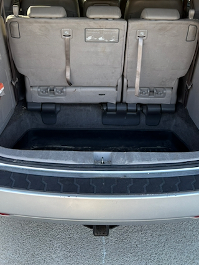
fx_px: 299
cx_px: 100
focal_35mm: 39
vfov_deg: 46.2
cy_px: 67
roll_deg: -1.3
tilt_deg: -14.7
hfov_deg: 36.8
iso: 40
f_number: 1.6
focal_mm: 5.96
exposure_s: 1/215
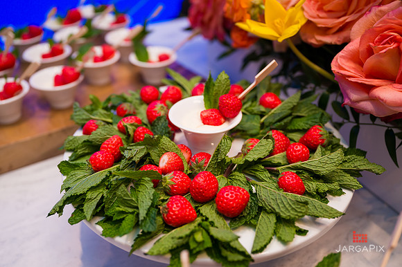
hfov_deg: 52.4
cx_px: 202
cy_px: 131
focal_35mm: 37
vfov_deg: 36.3
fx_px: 409
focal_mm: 35
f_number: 3.2
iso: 400
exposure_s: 1/160
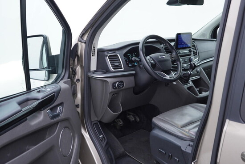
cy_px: 82
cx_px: 122
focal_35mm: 36
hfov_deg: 53.1
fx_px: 245
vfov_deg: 36.9
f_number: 2.8
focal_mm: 24
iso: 125
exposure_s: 1/40
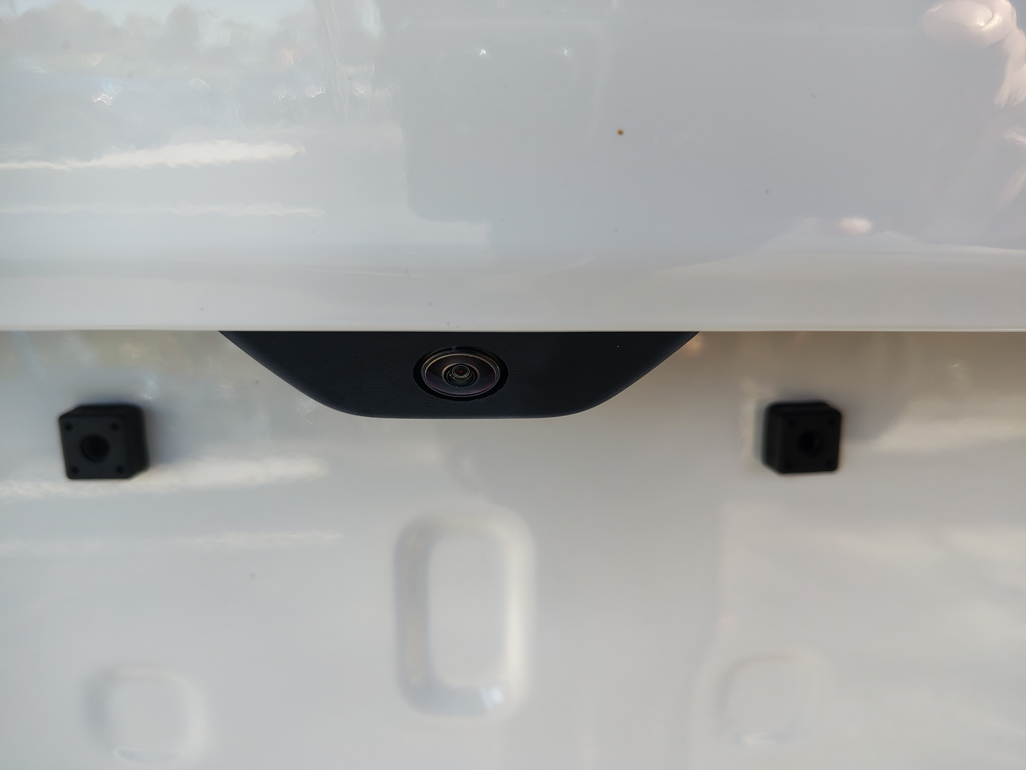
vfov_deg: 56.8
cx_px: 513
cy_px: 385
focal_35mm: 24
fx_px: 711
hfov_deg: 71.6
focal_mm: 5.56
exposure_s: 1/394
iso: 100
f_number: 1.8
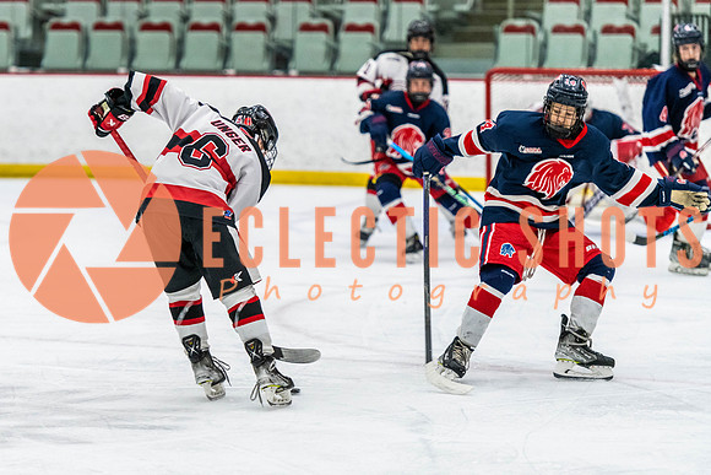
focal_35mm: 190
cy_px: 238
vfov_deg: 7.2
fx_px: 3757
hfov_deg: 10.8
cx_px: 275
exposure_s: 1/640
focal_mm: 155
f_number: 2.8
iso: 2500
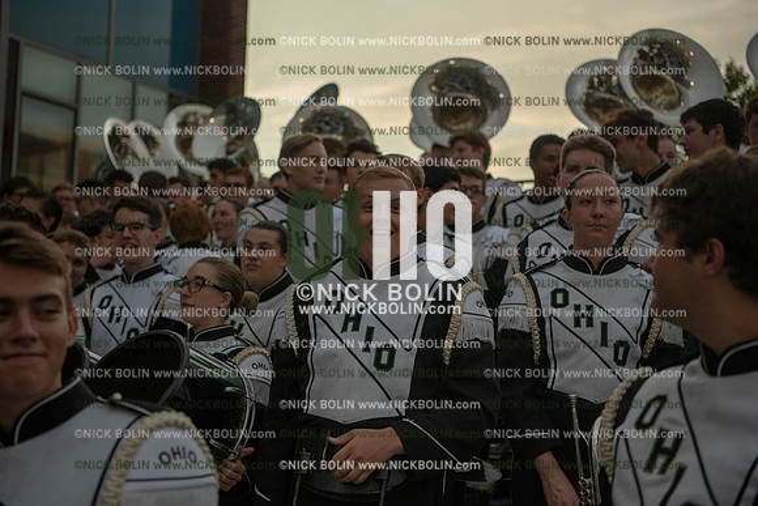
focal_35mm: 52
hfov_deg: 38.2
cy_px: 253
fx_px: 1095
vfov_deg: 26.0
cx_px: 379
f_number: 3.2
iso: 800
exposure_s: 1/4000
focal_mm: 52
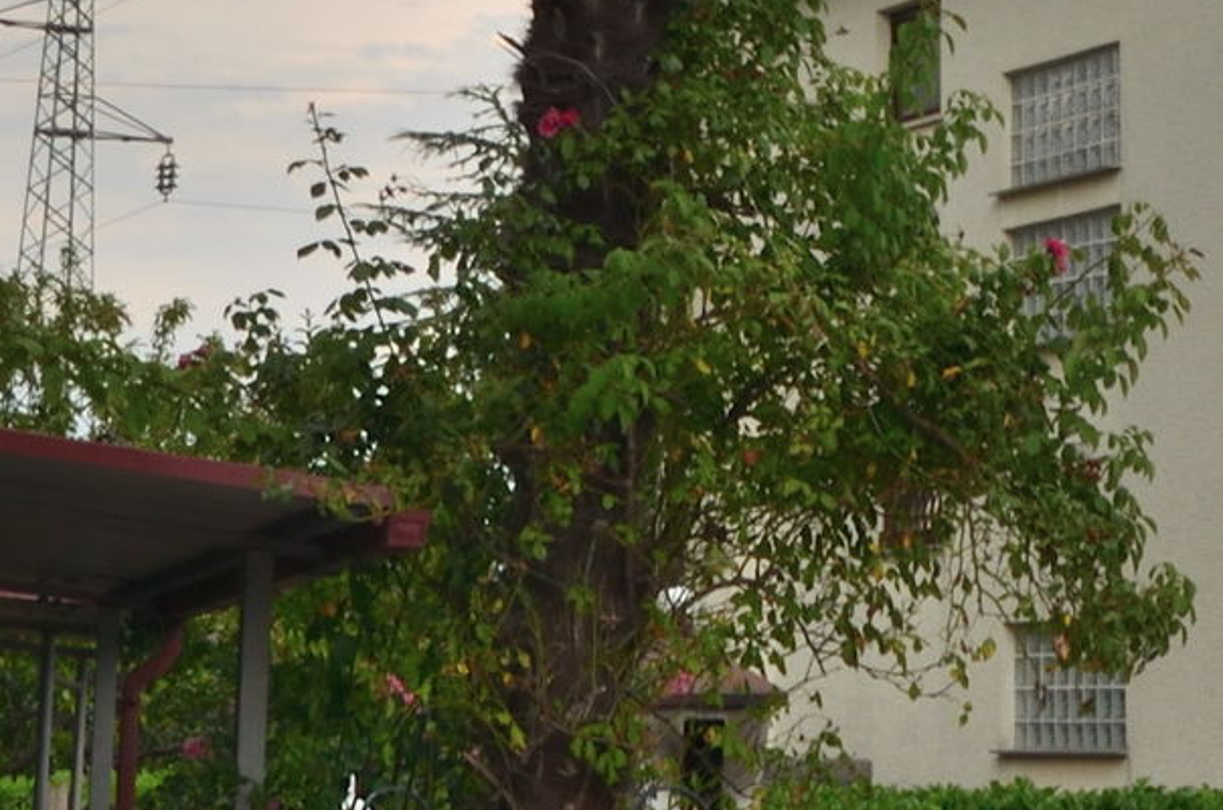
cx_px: 923
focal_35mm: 139
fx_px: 4712
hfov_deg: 14.7
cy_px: -673
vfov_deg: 9.3
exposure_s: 1/200
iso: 160
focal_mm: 20
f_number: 10
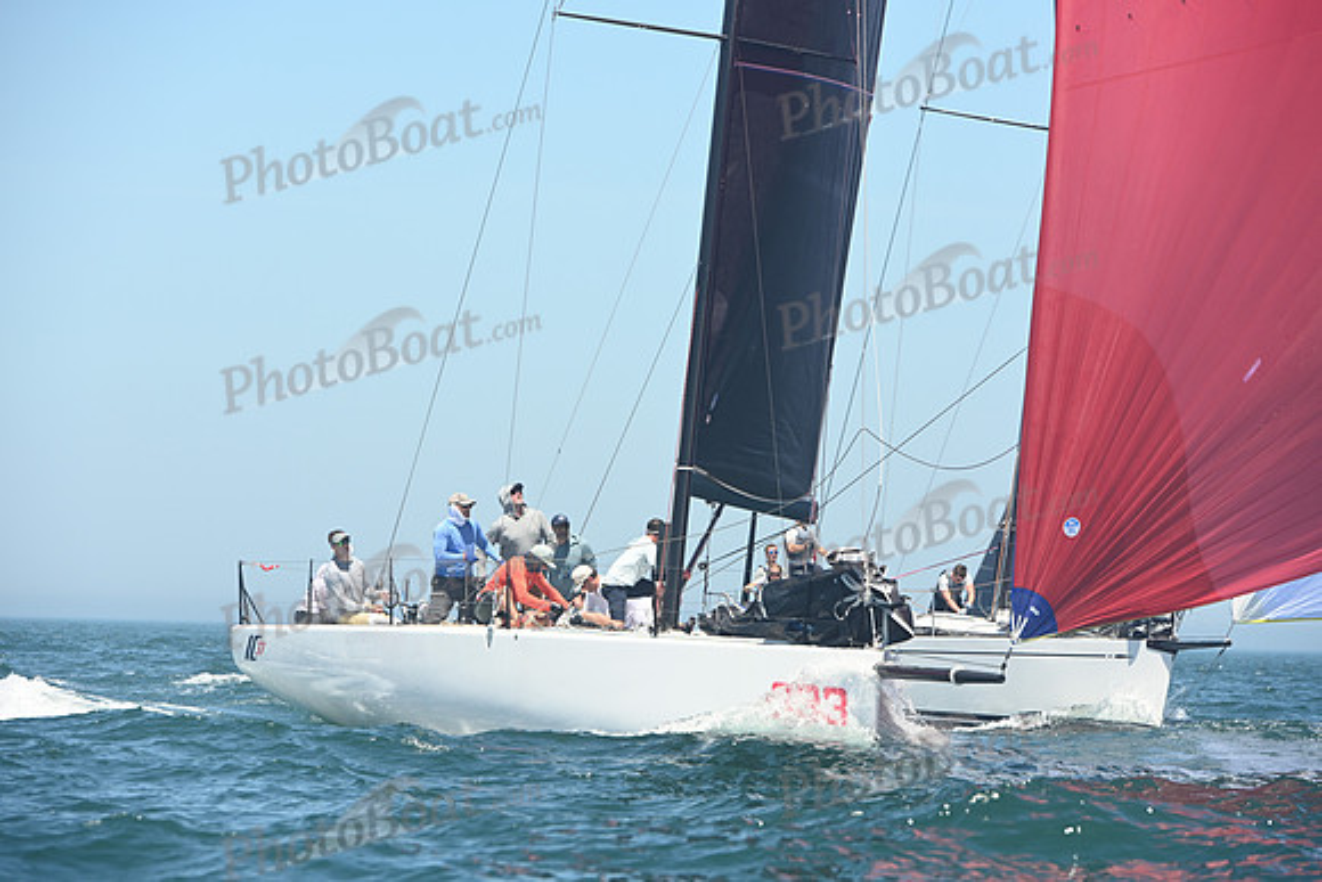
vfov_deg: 8.1
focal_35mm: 170
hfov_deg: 12.1
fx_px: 6244
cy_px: 441
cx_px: 661
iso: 320
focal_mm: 170
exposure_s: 1/1000
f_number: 6.3
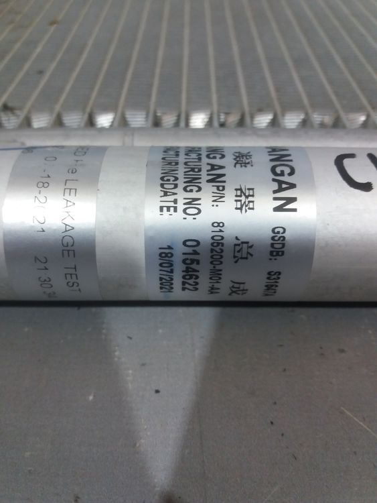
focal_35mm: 28
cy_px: 252
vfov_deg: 63.4
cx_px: 188
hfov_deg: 49.8
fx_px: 406
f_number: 1.9
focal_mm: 3.7
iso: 160
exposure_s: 1/25
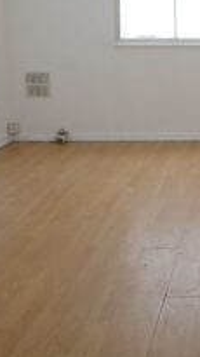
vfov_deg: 40.0
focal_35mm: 49
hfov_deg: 22.2
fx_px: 463
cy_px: 59
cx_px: 249
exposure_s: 1/40
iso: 400
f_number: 5.6
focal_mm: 16
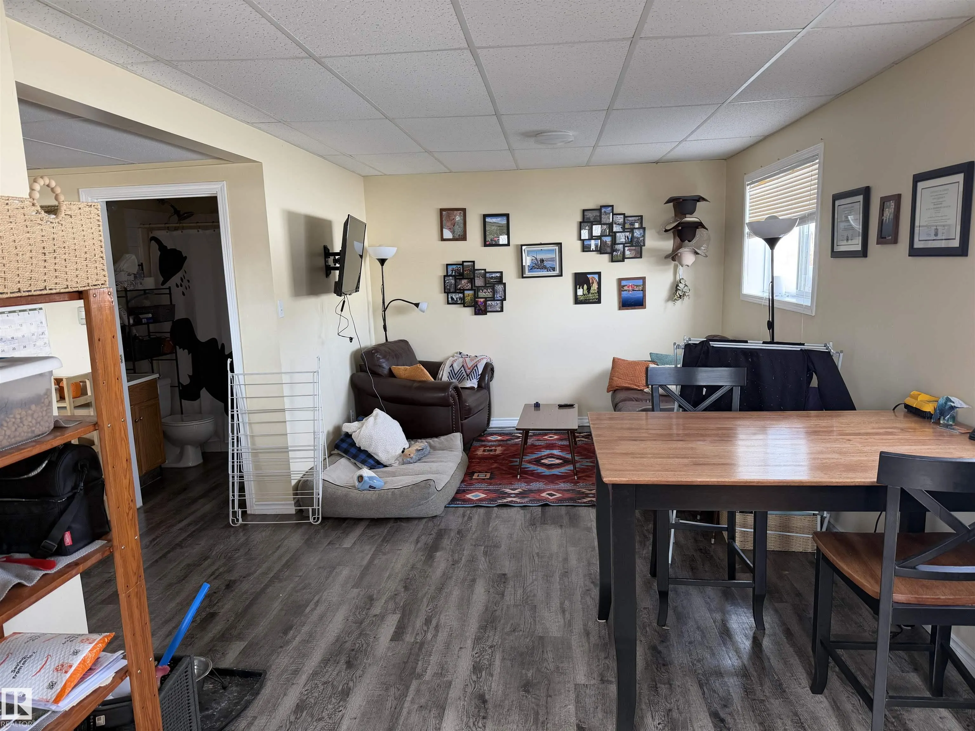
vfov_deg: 56.8
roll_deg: +1.9
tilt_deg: -7.7
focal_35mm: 24
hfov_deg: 71.6
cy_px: 366
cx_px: 488
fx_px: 676
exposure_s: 1/121
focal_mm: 6.76
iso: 125
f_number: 1.78
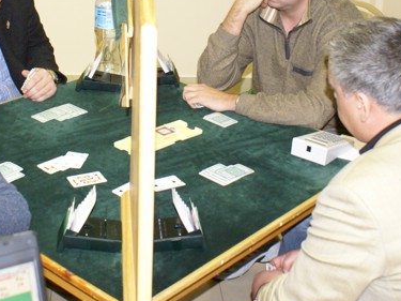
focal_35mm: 70
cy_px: 64
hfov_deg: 27.7
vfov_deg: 20.8
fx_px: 811
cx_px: 157
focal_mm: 26
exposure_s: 1/20
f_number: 5.6
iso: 800
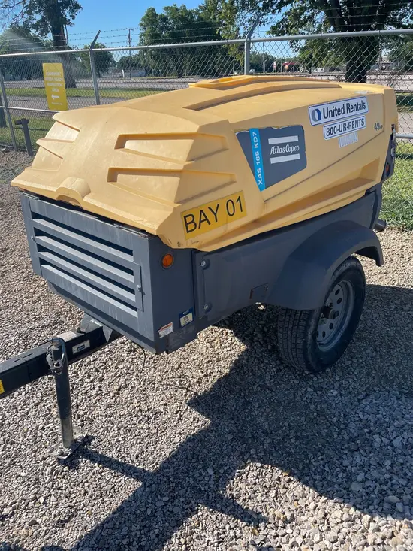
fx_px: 413
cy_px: 276
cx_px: 206
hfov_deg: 53.1
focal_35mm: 26
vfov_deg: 67.3
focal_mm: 4.2
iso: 32
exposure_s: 1/2506
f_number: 1.6
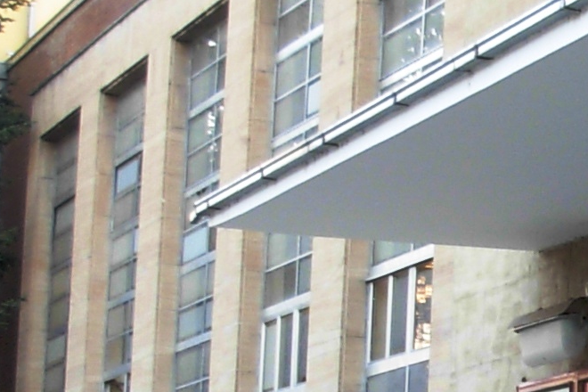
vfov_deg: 7.4
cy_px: 349
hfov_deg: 10.8
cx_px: 824
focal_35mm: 184
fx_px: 3005
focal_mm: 6.3
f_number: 2.9
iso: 79
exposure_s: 1/53.8
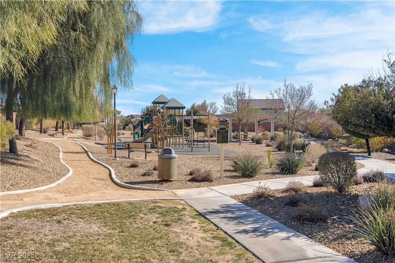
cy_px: 132
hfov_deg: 54.4
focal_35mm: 35
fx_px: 384
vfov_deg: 37.9
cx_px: 198
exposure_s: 1/320
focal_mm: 35
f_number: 9
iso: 100
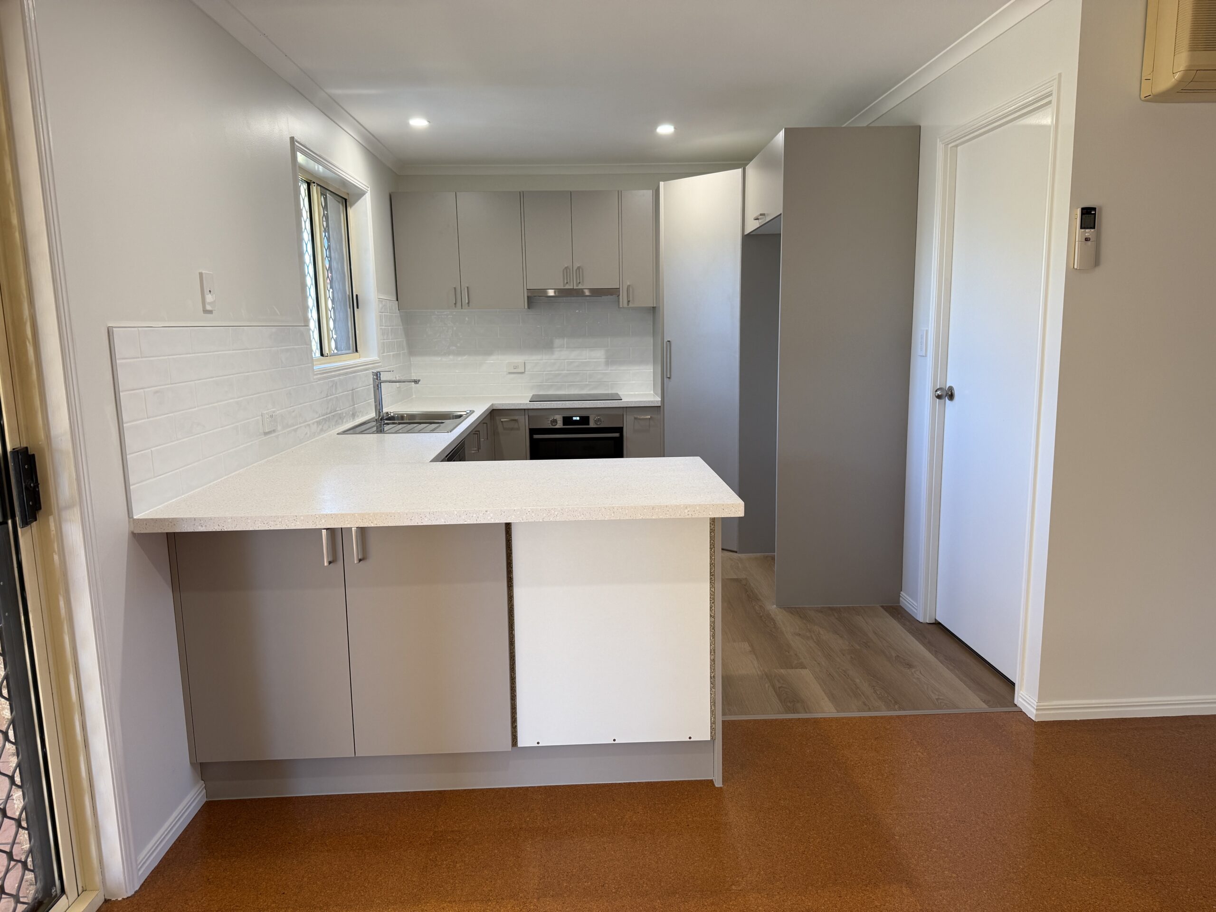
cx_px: 608
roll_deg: +1.1
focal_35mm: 24
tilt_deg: -8.8
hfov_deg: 71.6
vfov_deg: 56.8
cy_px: 456
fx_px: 843
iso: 125
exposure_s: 1/100
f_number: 1.78
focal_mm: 6.76
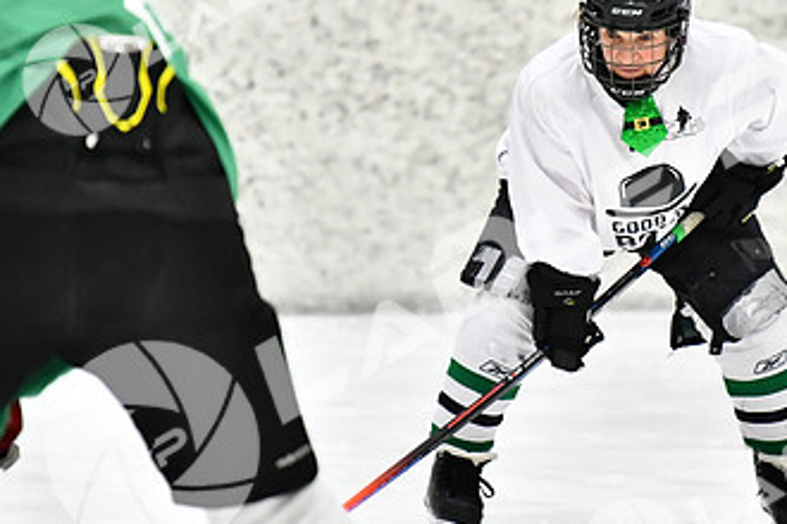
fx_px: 11542
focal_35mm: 528
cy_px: 204
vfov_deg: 2.6
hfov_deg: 3.9
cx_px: 575
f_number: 2.8
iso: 5000
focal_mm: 200
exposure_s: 1/1250
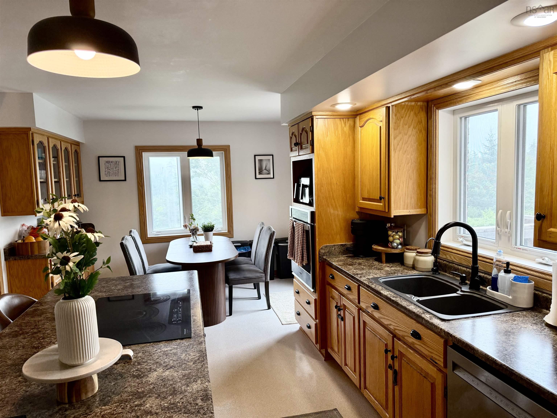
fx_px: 386
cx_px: 278
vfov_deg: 56.8
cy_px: 209
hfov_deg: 71.6
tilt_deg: -5.6
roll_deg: +1.4
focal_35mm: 24
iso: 200
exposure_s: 1/220
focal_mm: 6.76
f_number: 1.78
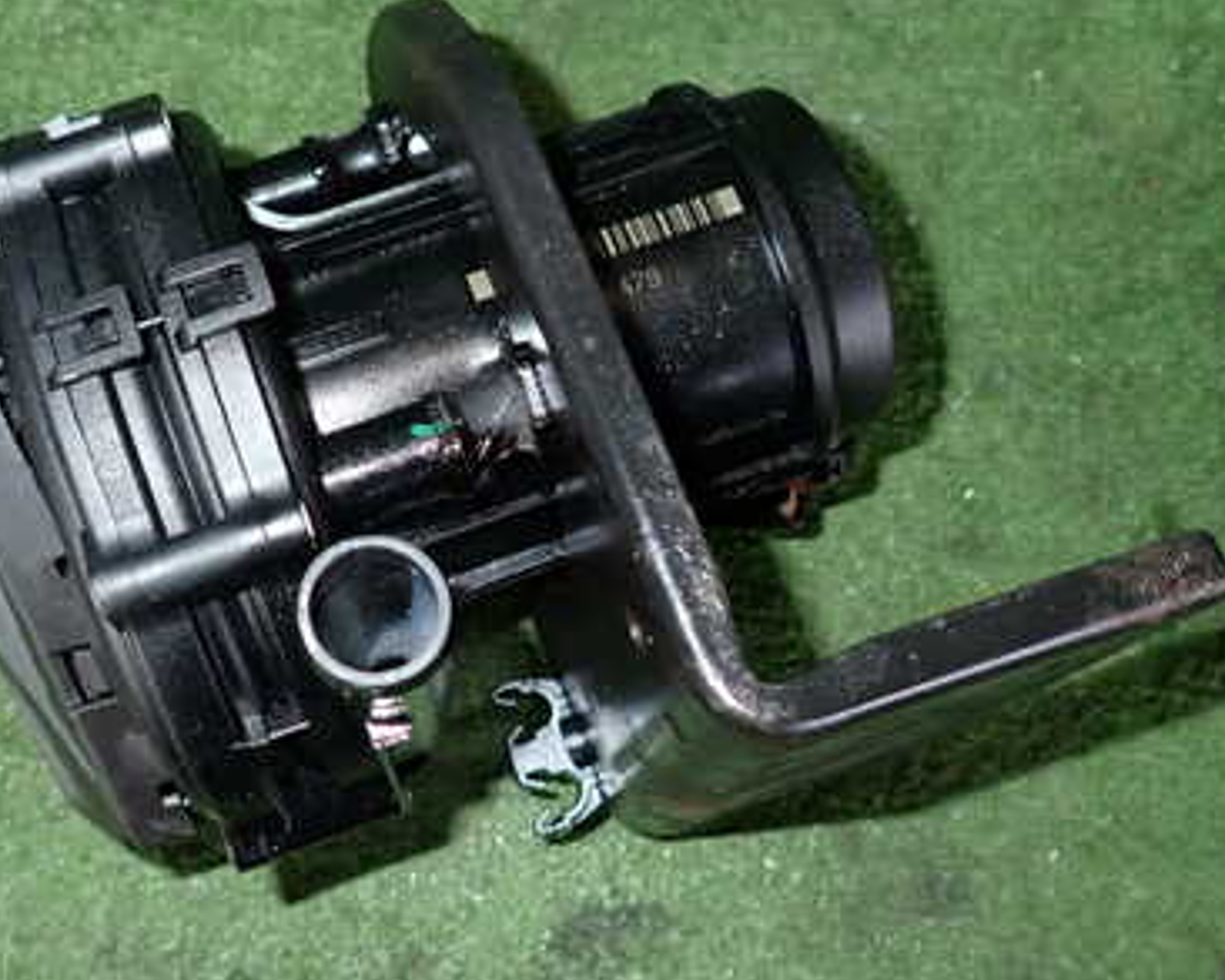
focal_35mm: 40
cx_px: 452
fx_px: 1451
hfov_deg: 45.4
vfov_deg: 37.3
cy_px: 475
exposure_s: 1/30
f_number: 5.6
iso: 320
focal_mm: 4.5
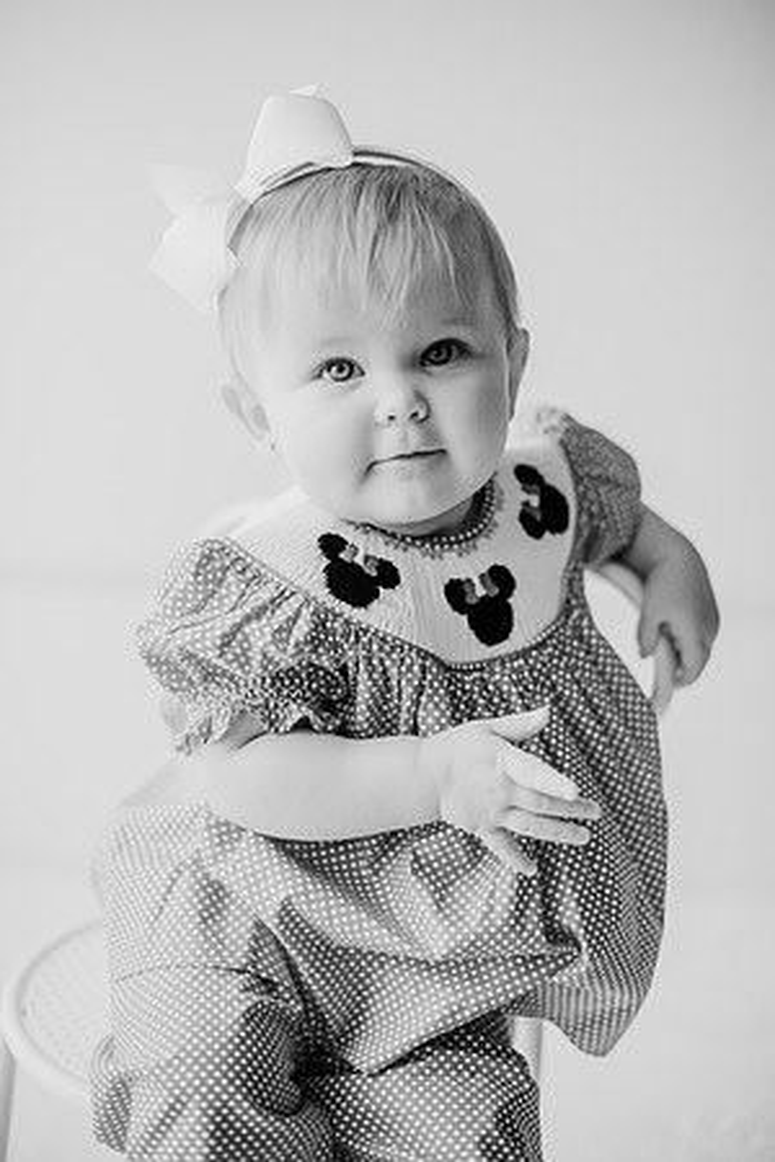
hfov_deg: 27.0
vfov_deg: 39.6
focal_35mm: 50
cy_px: 581
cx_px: 388
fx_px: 1614
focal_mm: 50
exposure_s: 1/800
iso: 1000
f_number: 2
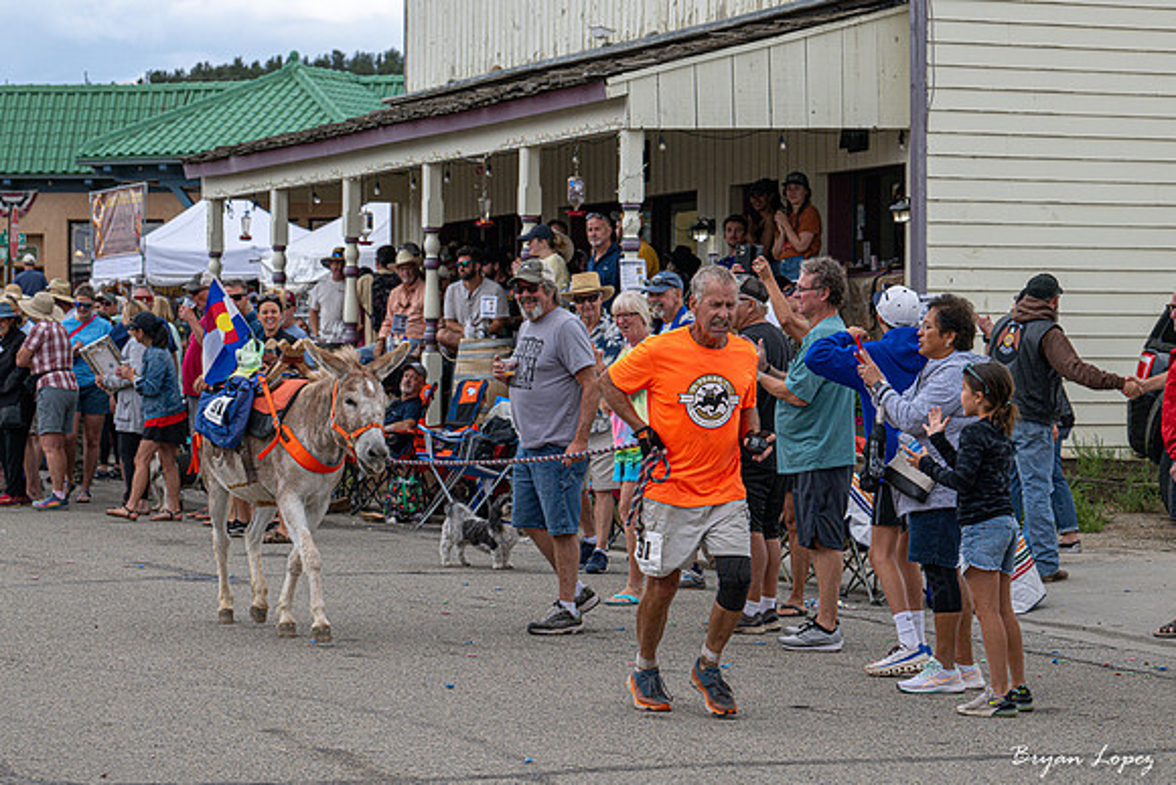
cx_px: 588
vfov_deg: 12.2
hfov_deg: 18.3
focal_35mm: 112
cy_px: 435
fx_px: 3657
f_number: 8
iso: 250
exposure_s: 1/640
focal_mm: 100
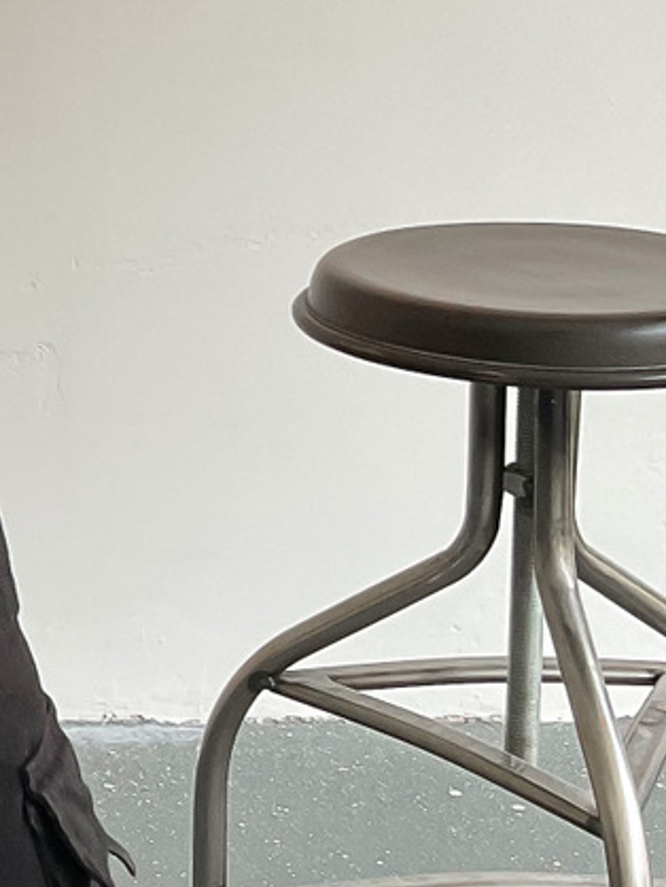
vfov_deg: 17.6
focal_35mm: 111
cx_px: -560
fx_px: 2845
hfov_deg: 12.2
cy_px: 255
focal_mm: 3
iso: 64
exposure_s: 1/120
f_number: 1.8
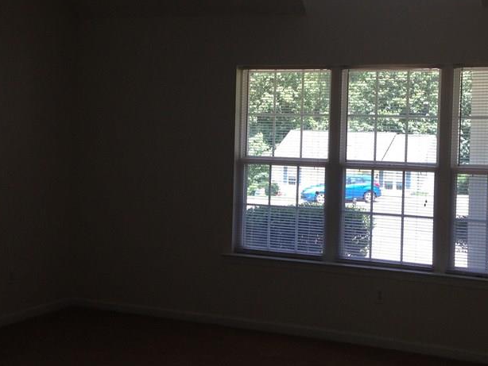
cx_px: 313
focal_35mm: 55
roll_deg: -0.2
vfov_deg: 26.5
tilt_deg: -1.4
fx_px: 776
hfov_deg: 34.7
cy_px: 145
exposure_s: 1/120
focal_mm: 4.12
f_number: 2.4
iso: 50
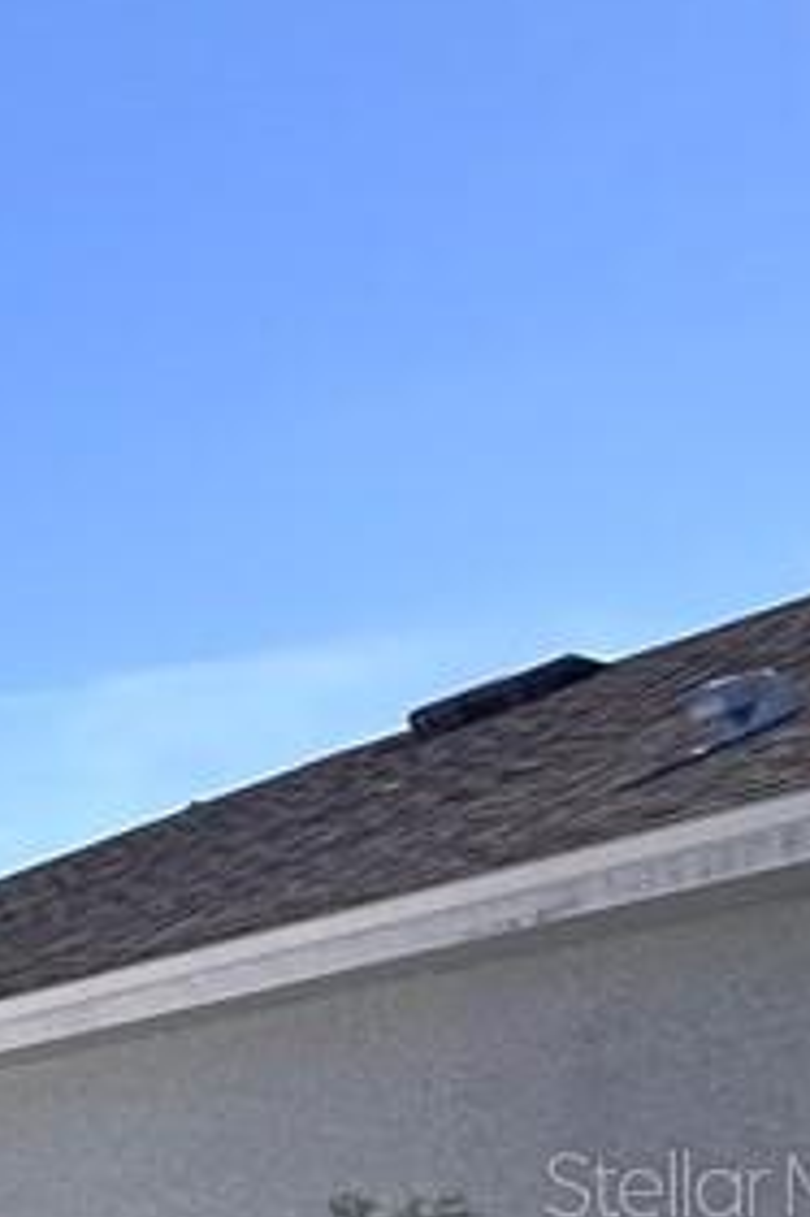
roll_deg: -0.5
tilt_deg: +5.7
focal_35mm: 83
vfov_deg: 23.6
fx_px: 2804
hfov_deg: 8.0
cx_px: -2512
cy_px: 1182
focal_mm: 2.22
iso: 40
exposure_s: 1/1062
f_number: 2.2
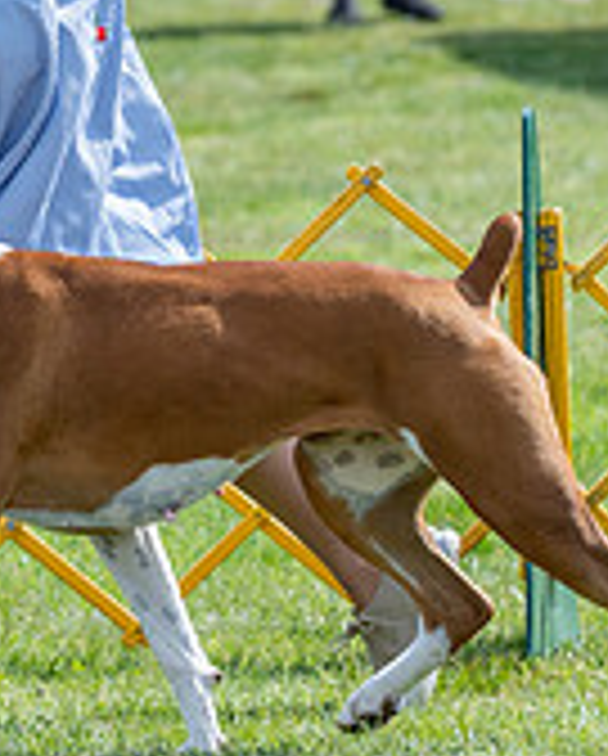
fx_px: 13773
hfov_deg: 2.5
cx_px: -436
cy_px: 126
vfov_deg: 3.1
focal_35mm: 614
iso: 400
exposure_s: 1/1600
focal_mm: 147
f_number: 5
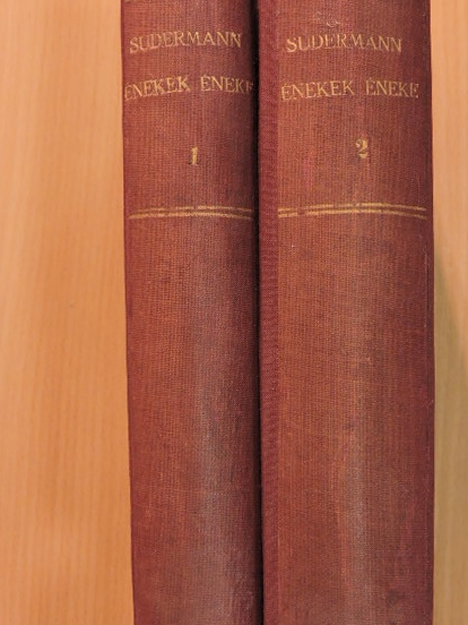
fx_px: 1046
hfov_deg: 25.2
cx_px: 260
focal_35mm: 58
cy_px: 327
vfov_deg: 33.2
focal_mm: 9
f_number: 5
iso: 800
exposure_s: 1/30
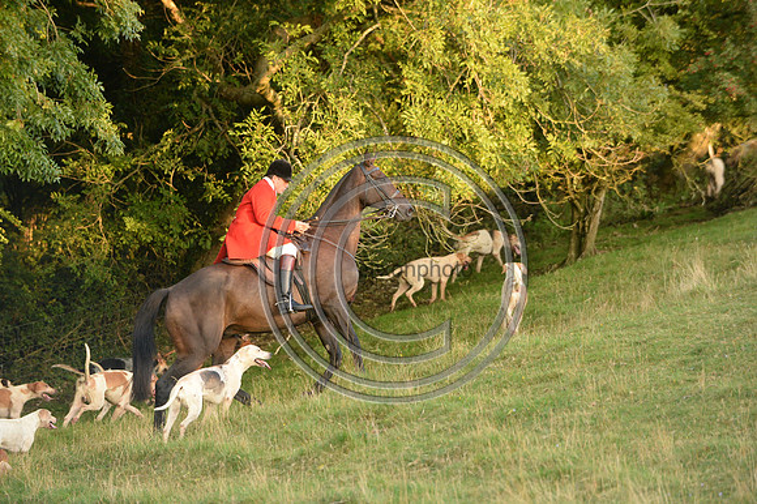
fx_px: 4203
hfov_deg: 10.3
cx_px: 378
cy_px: 252
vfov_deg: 6.9
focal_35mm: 200
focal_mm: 200
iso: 2500
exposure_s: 1/1000
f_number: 3.2
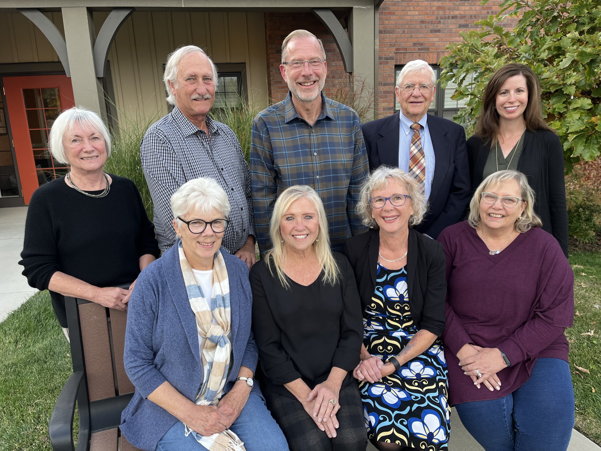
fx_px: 451
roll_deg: +2.1
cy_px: 226
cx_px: 300
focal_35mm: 26
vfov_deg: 53.1
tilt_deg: -14.0
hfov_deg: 67.3
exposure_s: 1/283
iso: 40
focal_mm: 5.1
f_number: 1.6
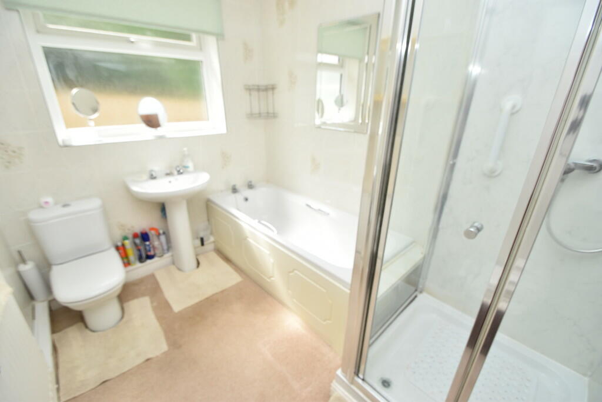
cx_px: 301
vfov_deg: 77.3
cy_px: 201
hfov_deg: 100.4
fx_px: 251
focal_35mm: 15
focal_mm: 10
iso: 250
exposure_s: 1/200
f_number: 5
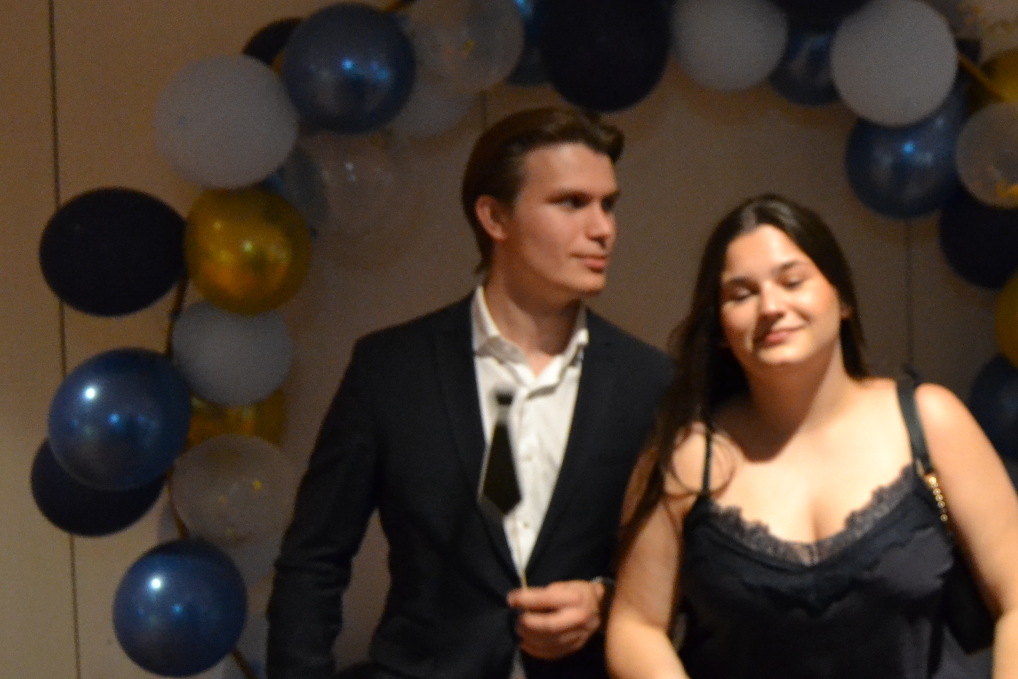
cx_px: 807
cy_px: 188
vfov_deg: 22.8
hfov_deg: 33.0
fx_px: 1668
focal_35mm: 59
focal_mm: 20
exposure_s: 1/60
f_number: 3.5
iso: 2800
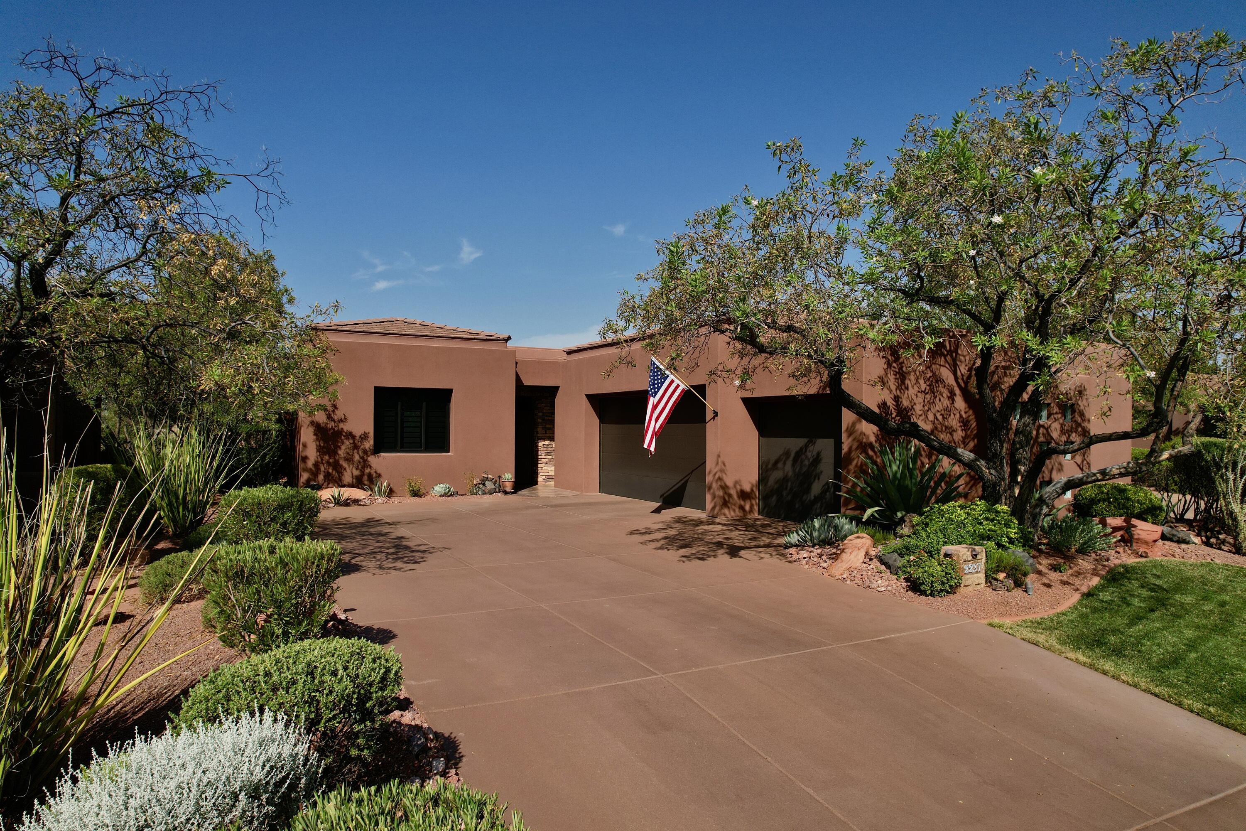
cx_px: 623
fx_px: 761
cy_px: 416
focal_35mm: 22
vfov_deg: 57.2
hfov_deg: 78.6
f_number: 2.8
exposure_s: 1/4000
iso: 110
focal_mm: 8.38
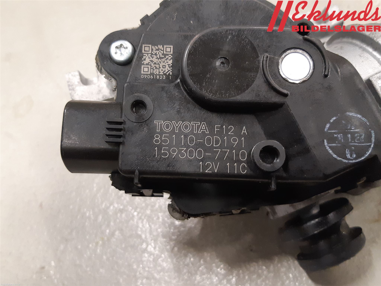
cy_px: 143
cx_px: 190
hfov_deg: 67.3
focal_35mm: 26
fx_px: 286
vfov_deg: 53.1
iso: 250
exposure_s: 1/50
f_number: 1.7
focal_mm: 3.93
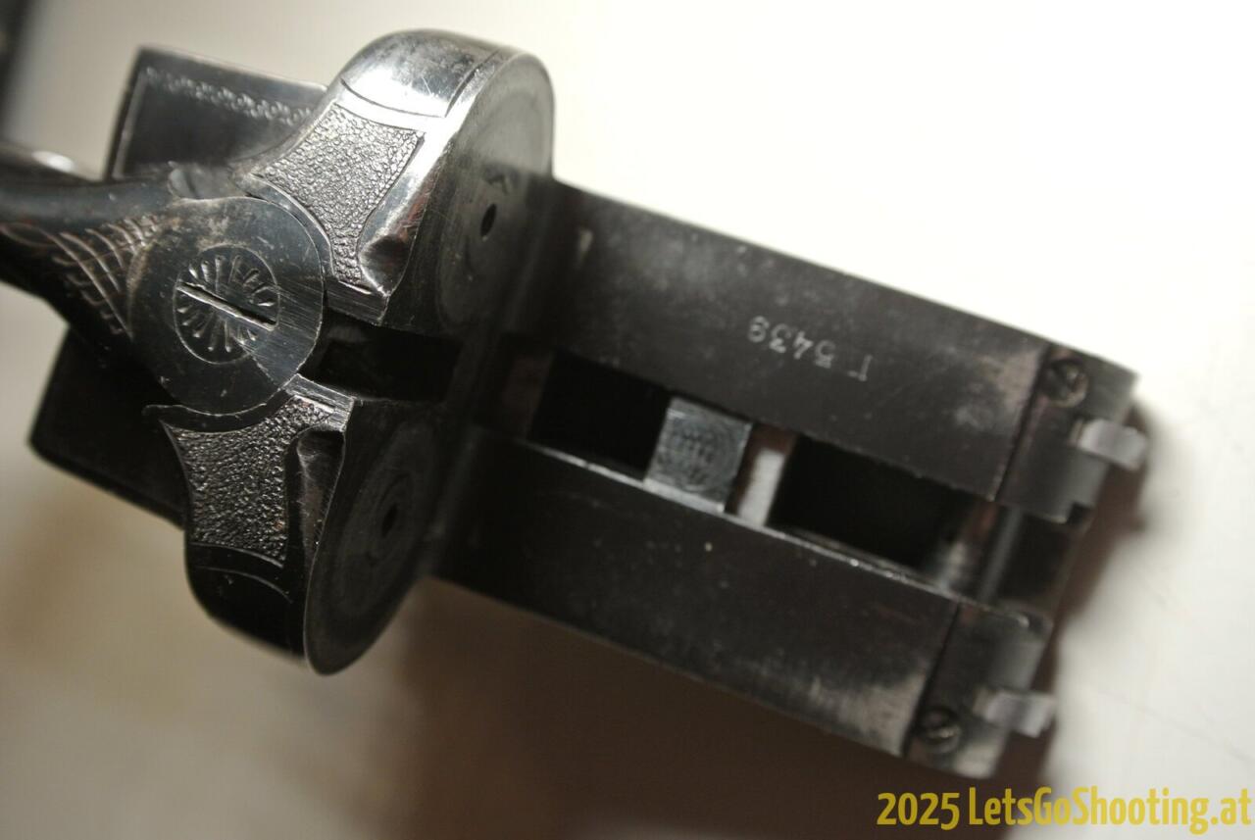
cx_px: 628
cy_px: 420
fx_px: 1396
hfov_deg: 48.4
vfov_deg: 33.5
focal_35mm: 40
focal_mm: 15.1
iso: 400
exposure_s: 1/80
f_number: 4.2
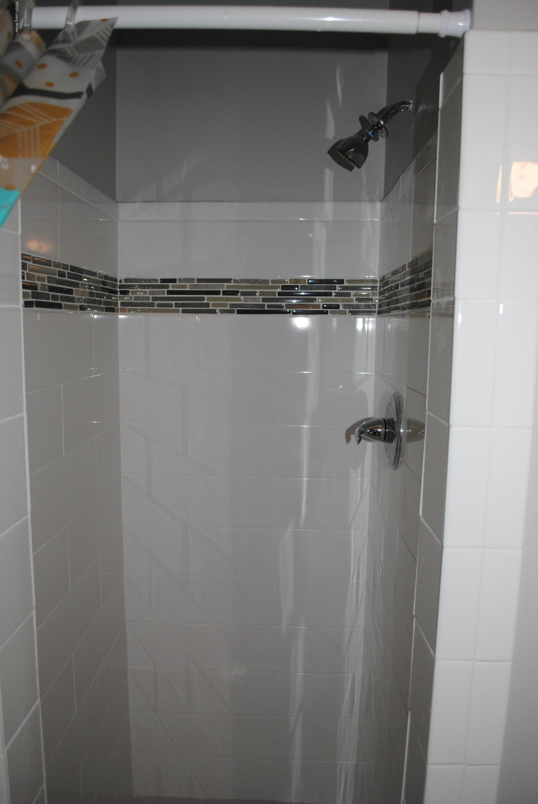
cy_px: 402
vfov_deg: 67.3
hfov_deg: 48.0
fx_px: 604
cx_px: 269
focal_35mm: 27
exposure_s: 1/60
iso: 200
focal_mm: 18
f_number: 3.5
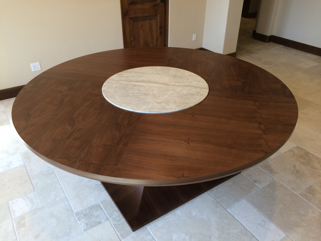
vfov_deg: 48.2
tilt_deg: -31.7
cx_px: 160
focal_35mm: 29
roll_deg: -0.5
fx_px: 269
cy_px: 120
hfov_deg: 61.7
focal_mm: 4.15
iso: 50
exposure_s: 1/30
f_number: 2.2
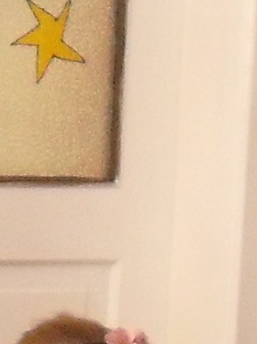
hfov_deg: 4.5
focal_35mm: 332
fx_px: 3292
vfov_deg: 5.8
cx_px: -2
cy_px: 711
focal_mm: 6.2
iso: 240
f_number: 2.8
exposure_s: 1/45
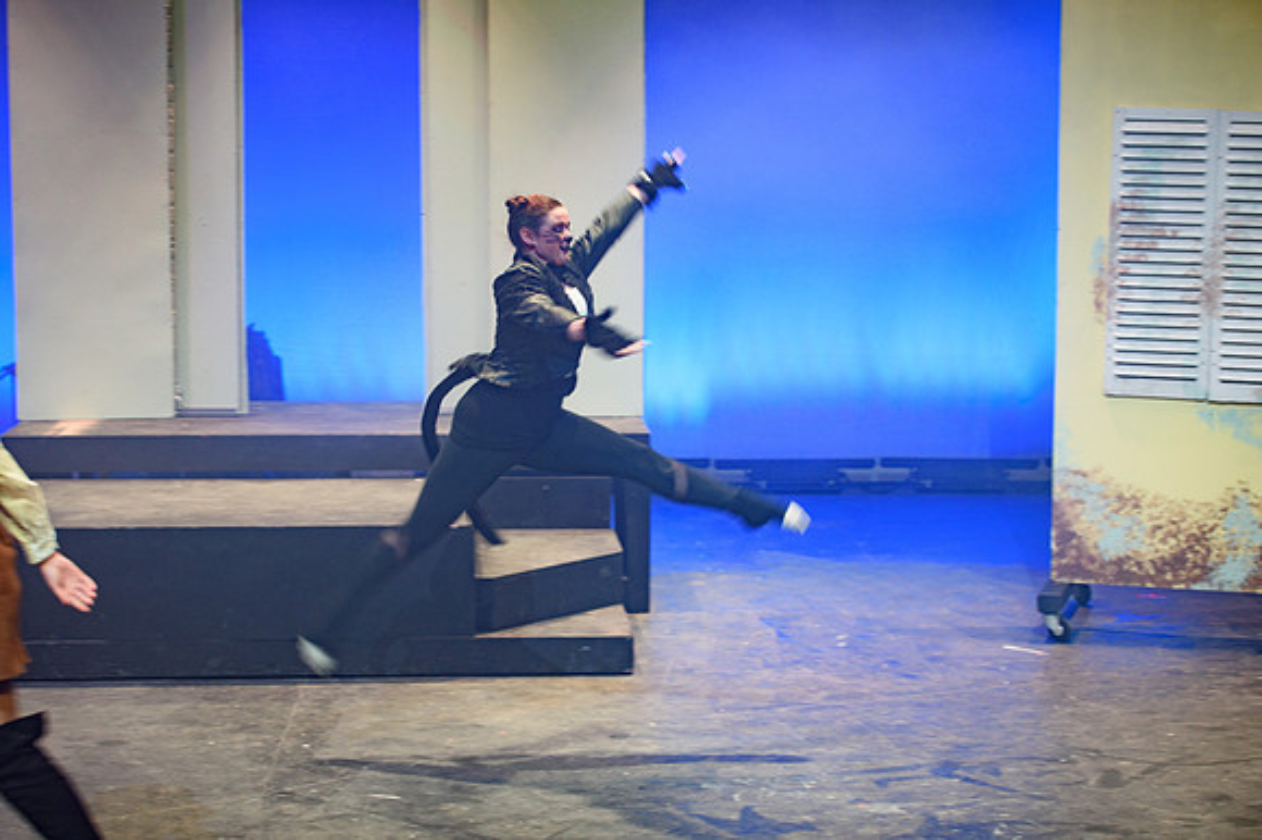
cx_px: 631
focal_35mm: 70
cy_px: 420
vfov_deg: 19.4
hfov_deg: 28.9
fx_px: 2452
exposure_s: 1/100
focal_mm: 70
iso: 800
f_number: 2.8
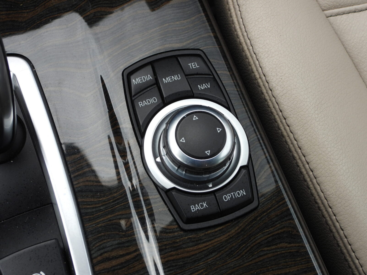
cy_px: 138
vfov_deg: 24.4
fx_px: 636
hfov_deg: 32.2
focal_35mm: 60
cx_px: 184
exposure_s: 1/30
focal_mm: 10.7
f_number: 3.5
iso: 100
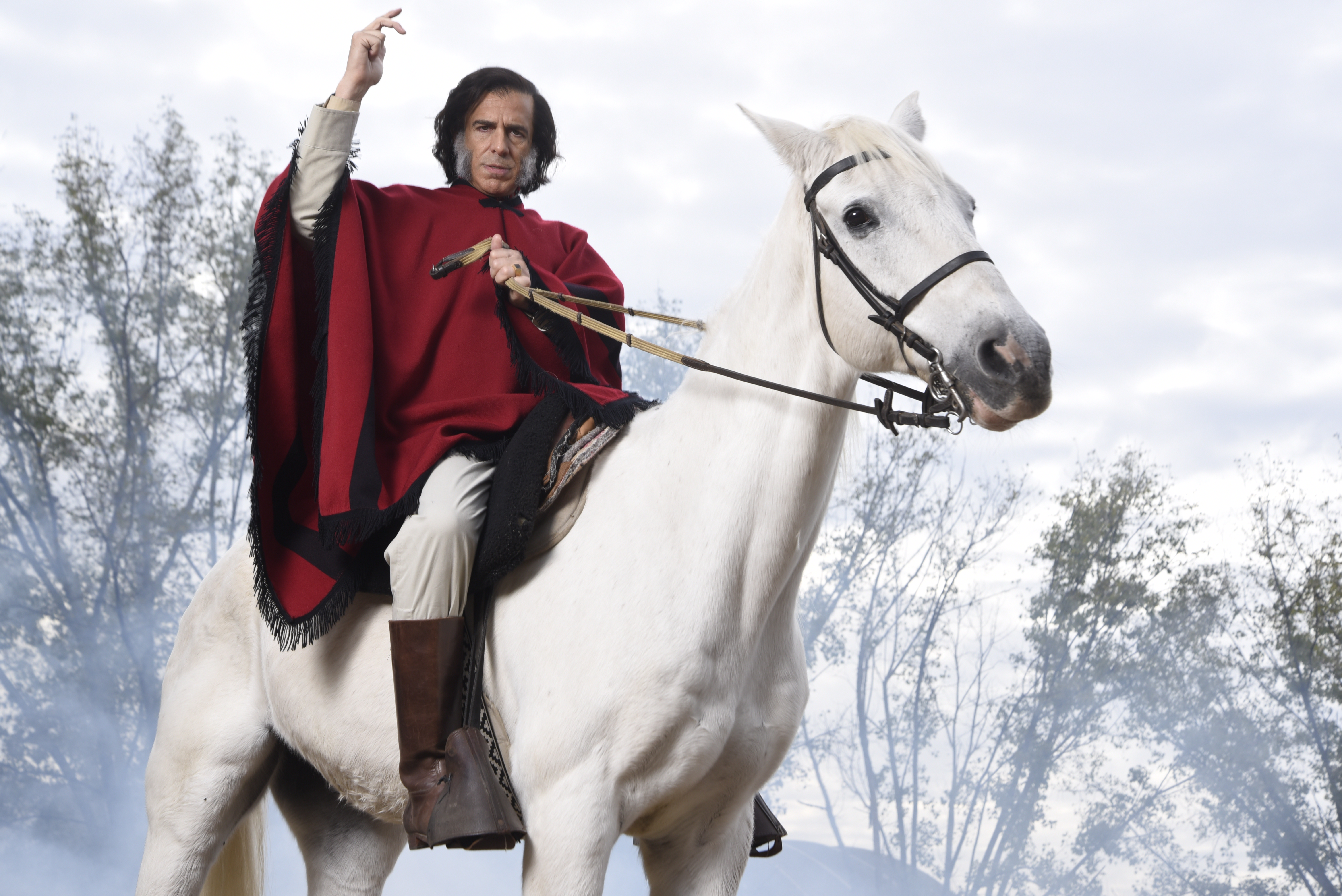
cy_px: 448
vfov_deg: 20.9
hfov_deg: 30.9
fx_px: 2424
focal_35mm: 65
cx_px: 671
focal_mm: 65
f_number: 7.1
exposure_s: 1/160
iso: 100
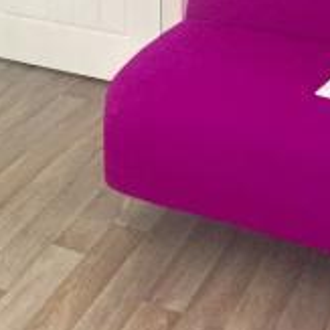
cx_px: 132
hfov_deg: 19.9
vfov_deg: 19.0
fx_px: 938
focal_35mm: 87
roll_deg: -0.9
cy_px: -47
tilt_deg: -16.6
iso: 125
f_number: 2.2
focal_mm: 4.15
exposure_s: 1/17
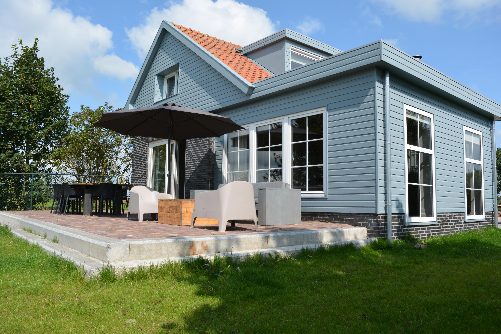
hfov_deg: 67.4
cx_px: 250
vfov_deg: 47.9
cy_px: 167
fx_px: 376
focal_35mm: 27
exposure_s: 1/250
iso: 100
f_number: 8
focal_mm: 18
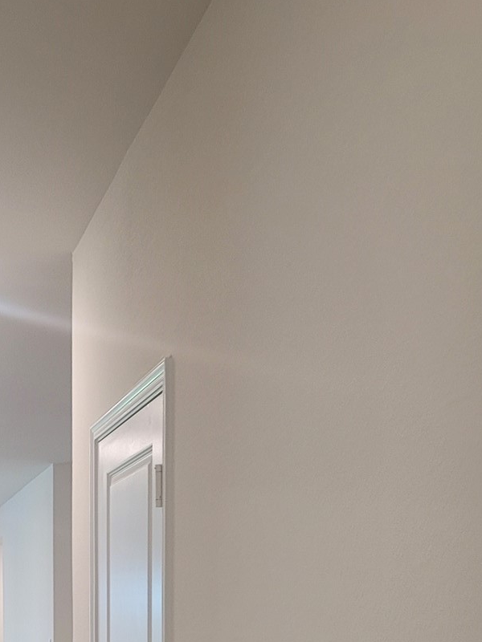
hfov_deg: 21.5
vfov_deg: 27.6
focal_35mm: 64
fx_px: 1188
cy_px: 709
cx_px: -80
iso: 200
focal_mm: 7
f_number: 1.8
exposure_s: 1/60
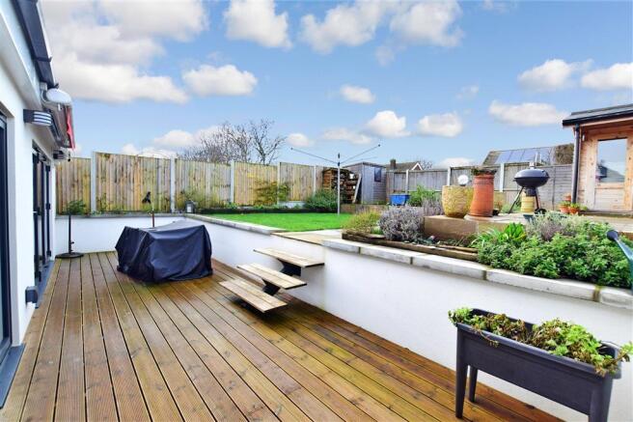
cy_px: 211
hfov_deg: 100.4
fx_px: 264
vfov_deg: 77.3
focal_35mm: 15
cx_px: 316
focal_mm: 10
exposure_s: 1/200
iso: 400
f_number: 7.1
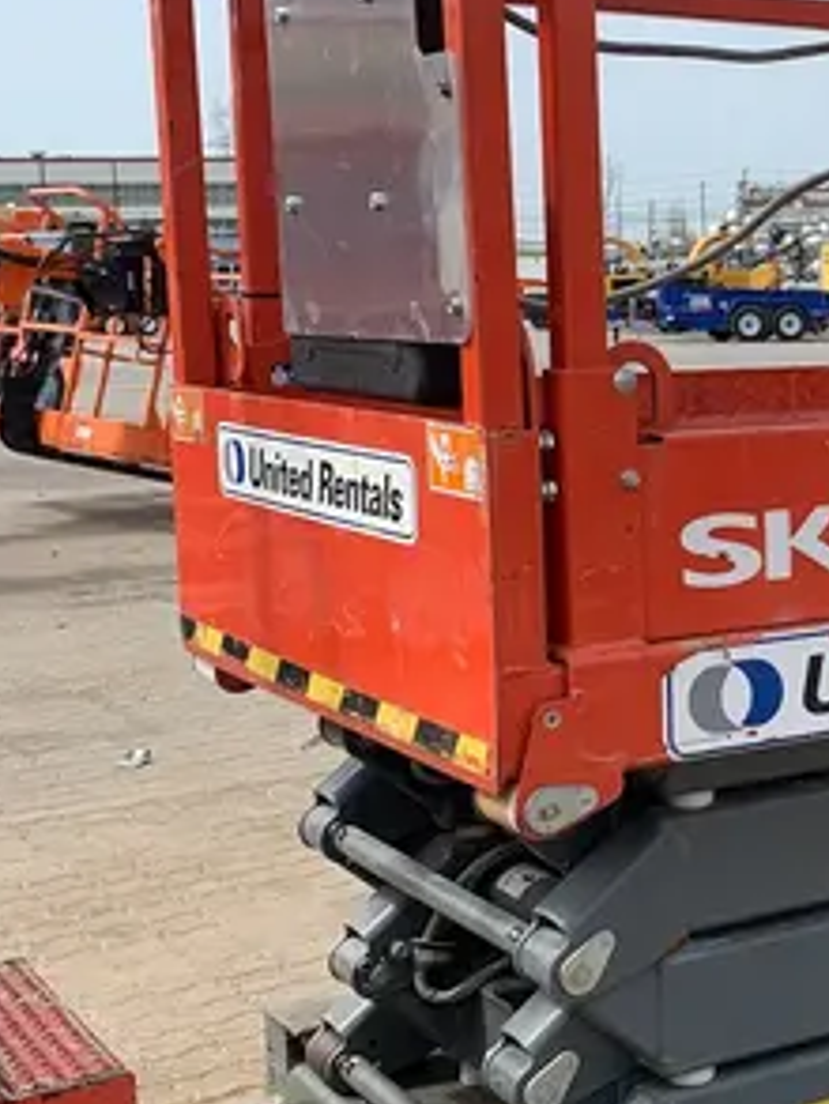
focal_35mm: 65
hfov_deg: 21.0
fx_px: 2074
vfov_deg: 29.8
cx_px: 1010
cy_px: 537
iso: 25
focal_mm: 4.25
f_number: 1.8
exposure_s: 1/2160
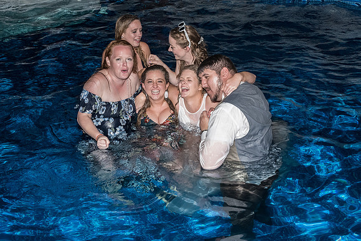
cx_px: 185
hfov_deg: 35.6
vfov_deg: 24.1
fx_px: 562
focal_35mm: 56
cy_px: 96
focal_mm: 28
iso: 2000
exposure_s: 1/100
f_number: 6.3
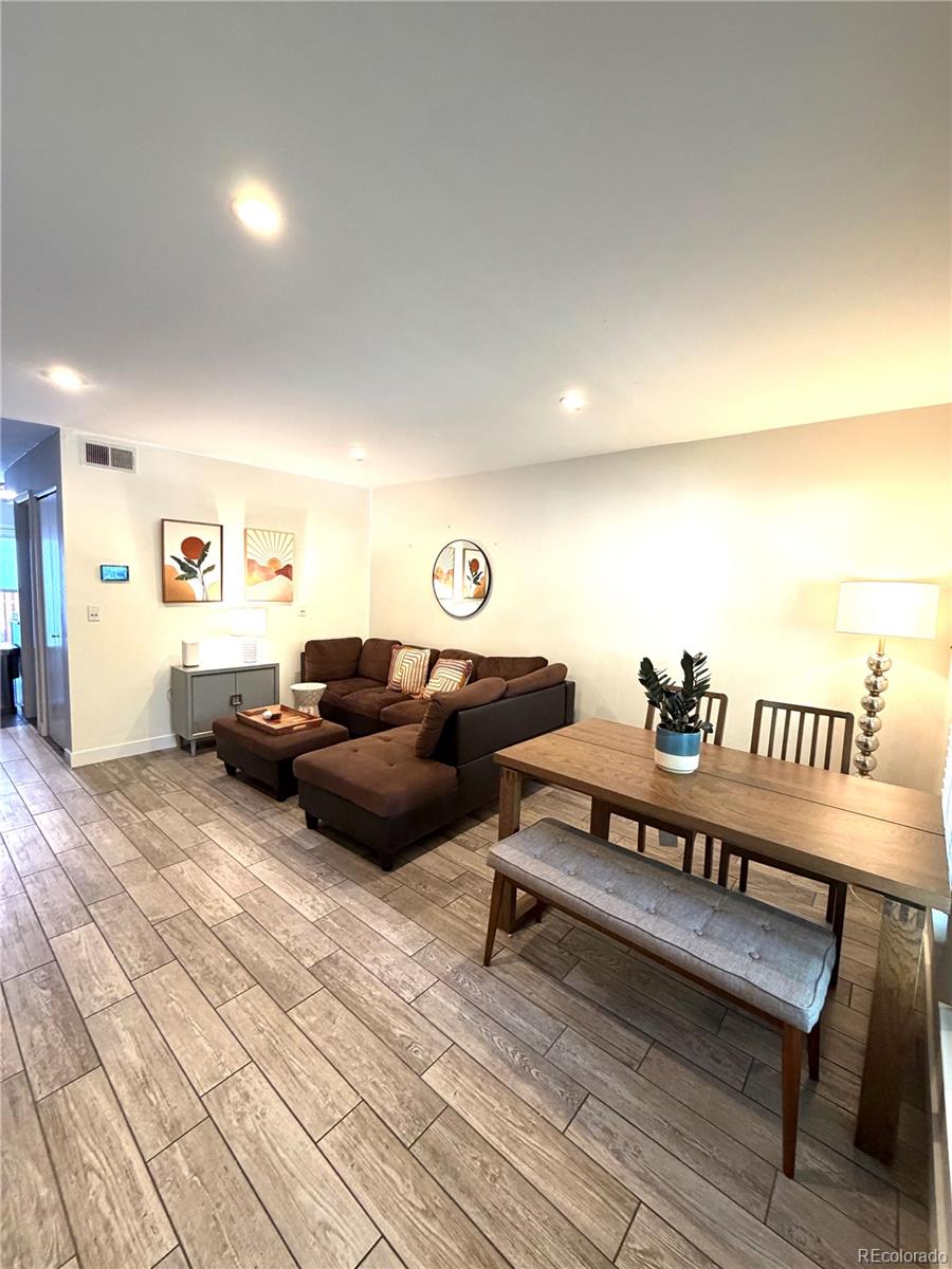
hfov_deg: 85.7
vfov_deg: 102.1
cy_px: 634
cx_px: 476
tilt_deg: -4.3
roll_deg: -1.5
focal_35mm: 14
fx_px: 513
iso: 320
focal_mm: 2.22
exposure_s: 1/60
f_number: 2.2
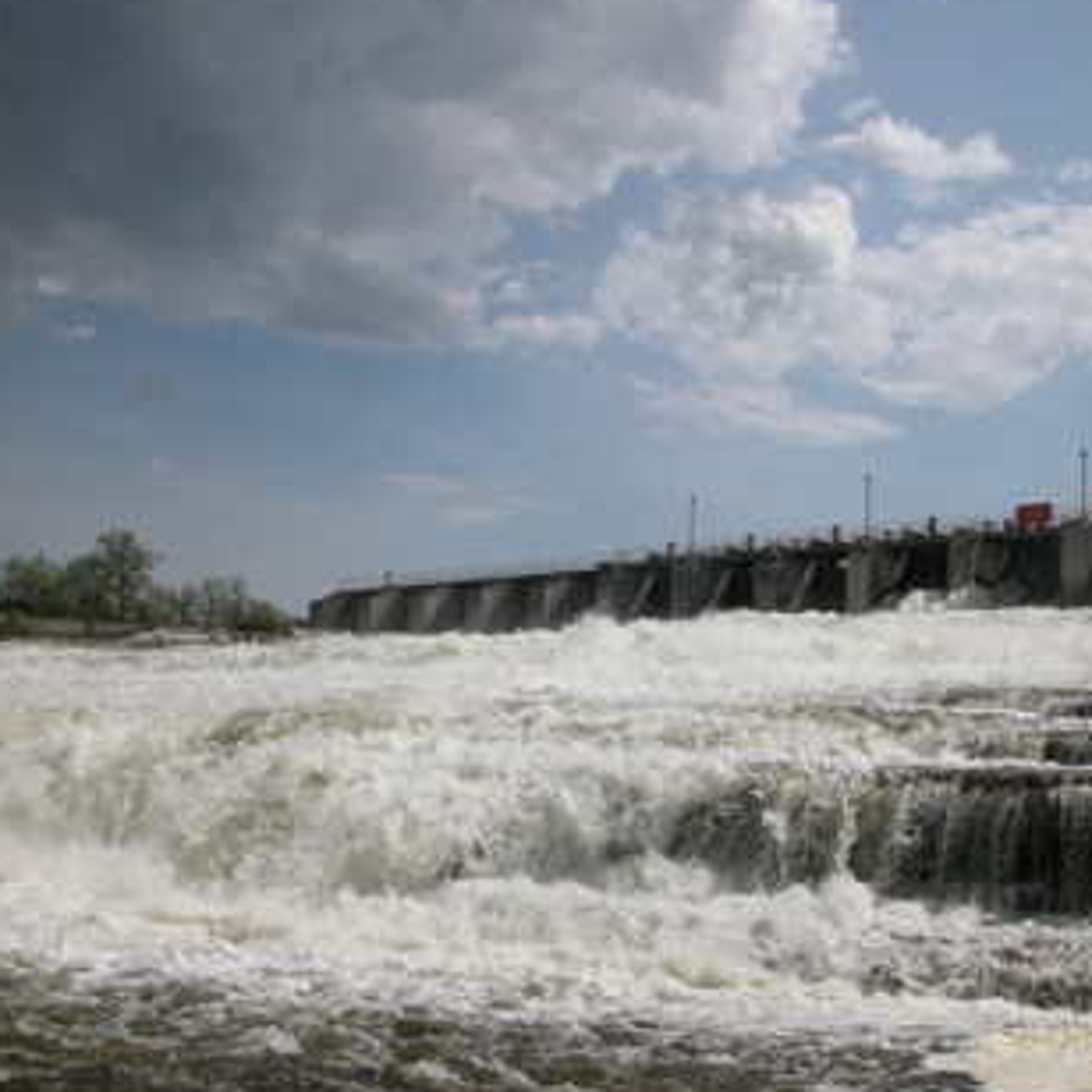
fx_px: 1463
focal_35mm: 41
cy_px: 606
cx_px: 541
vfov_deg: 40.9
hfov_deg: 40.9
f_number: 8
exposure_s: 1/710
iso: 100
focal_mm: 8.9
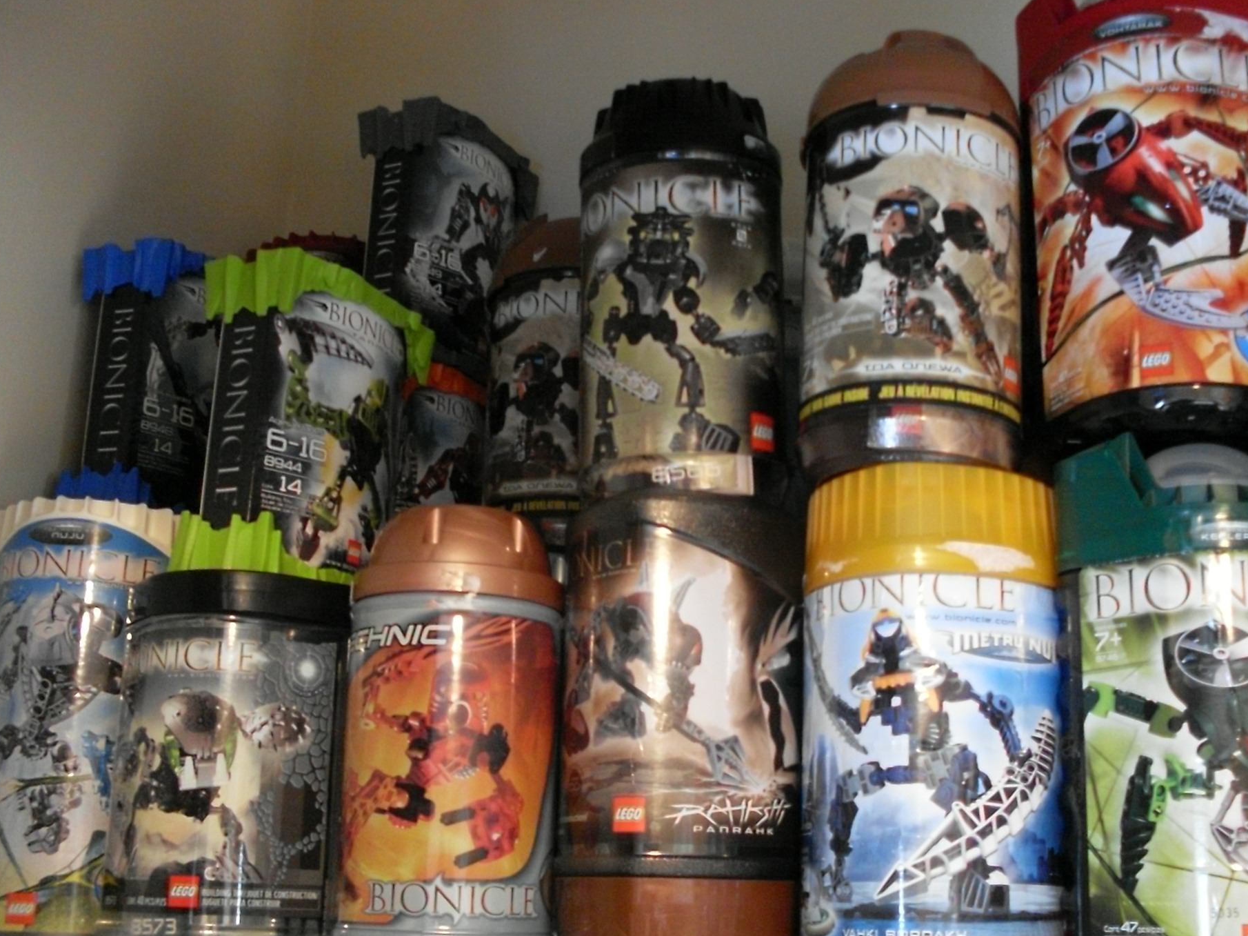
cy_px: 468
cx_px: 690
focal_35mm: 43
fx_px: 1550
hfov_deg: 43.8
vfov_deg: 33.6
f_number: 2.8
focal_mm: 6.3
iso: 400
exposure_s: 1/10
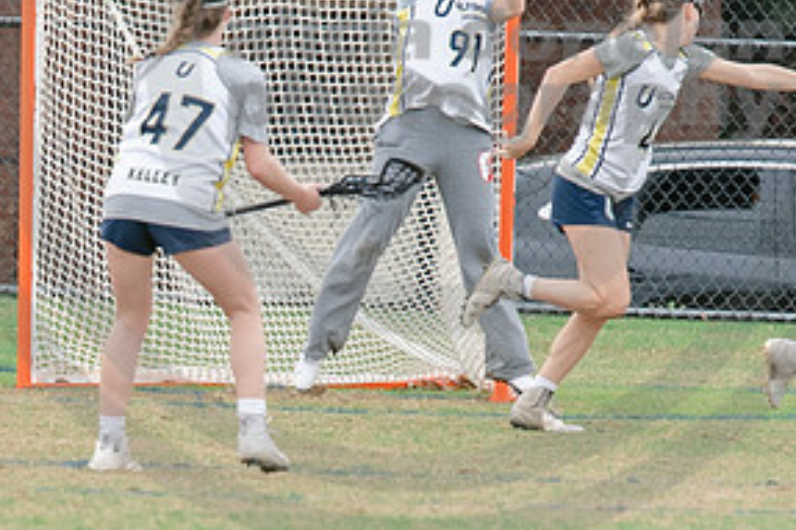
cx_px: -25
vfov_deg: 1.3
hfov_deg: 2.0
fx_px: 22915
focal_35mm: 1037
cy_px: 655
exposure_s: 1/1250
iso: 400
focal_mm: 200
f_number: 2.8
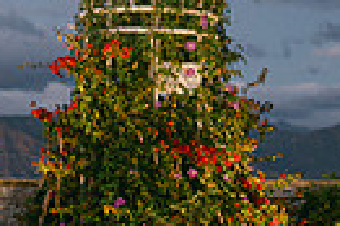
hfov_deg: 12.5
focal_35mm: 158
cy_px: -6
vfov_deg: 8.6
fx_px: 1490
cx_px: 489
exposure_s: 1/125
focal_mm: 35
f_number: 1.4
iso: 250
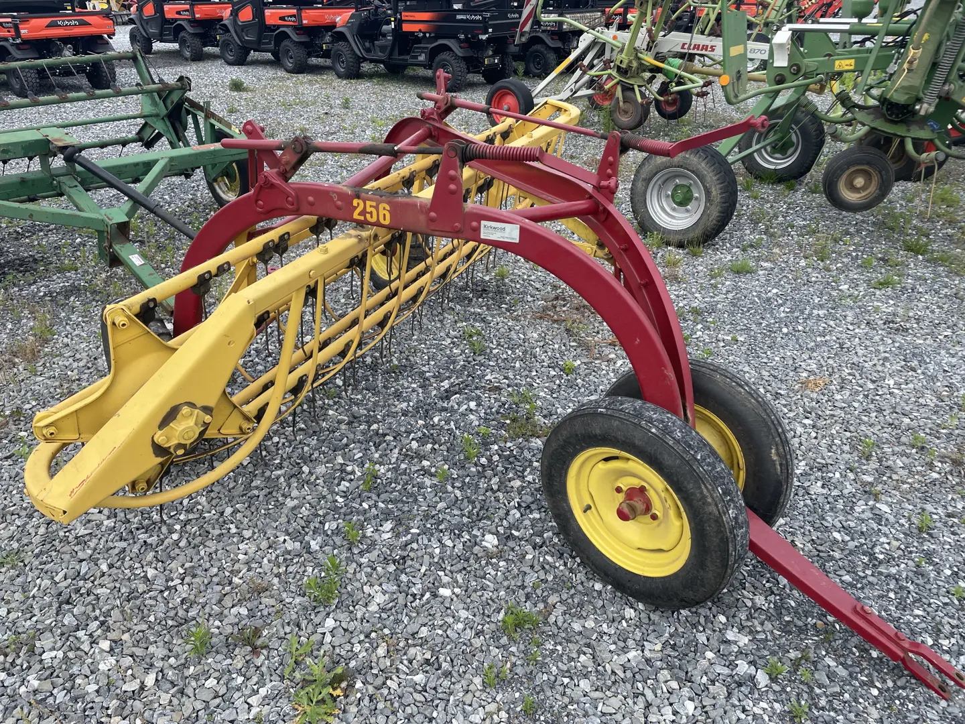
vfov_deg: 53.1
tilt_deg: -29.5
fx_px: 725
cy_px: 362
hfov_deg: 67.3
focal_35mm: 26
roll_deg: +0.6
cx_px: 482
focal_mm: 4.2
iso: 32
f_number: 1.6
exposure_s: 1/1795
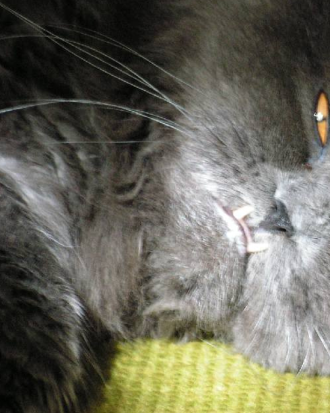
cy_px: 194
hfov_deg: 7.4
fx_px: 2539
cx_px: 323
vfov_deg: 9.3
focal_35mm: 208
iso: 160
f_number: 3.4
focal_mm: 21.8
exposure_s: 1/15
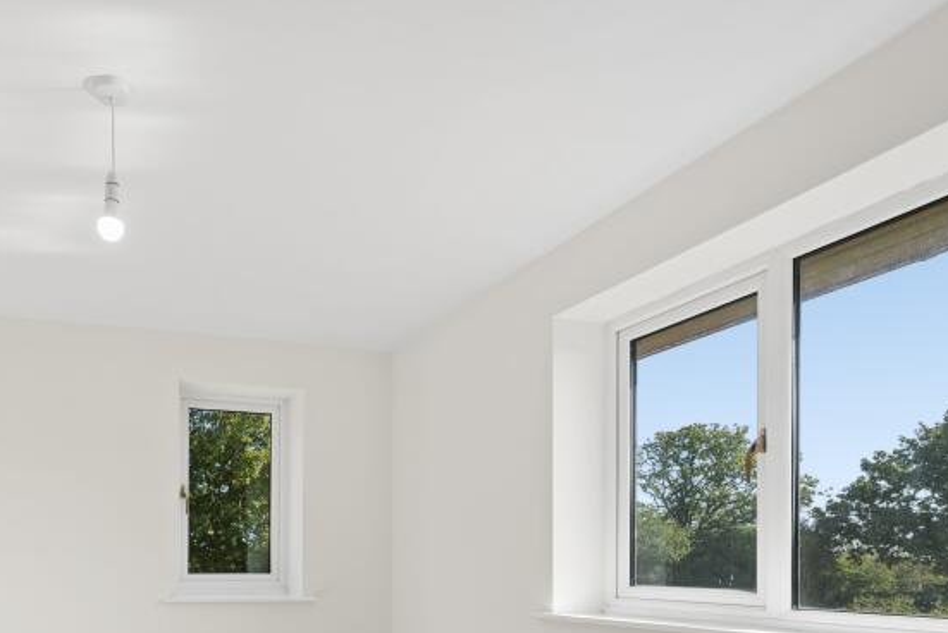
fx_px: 685
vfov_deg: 44.5
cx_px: 268
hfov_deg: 66.2
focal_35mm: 26
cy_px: 584
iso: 100
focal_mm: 14
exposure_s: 1/50
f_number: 10
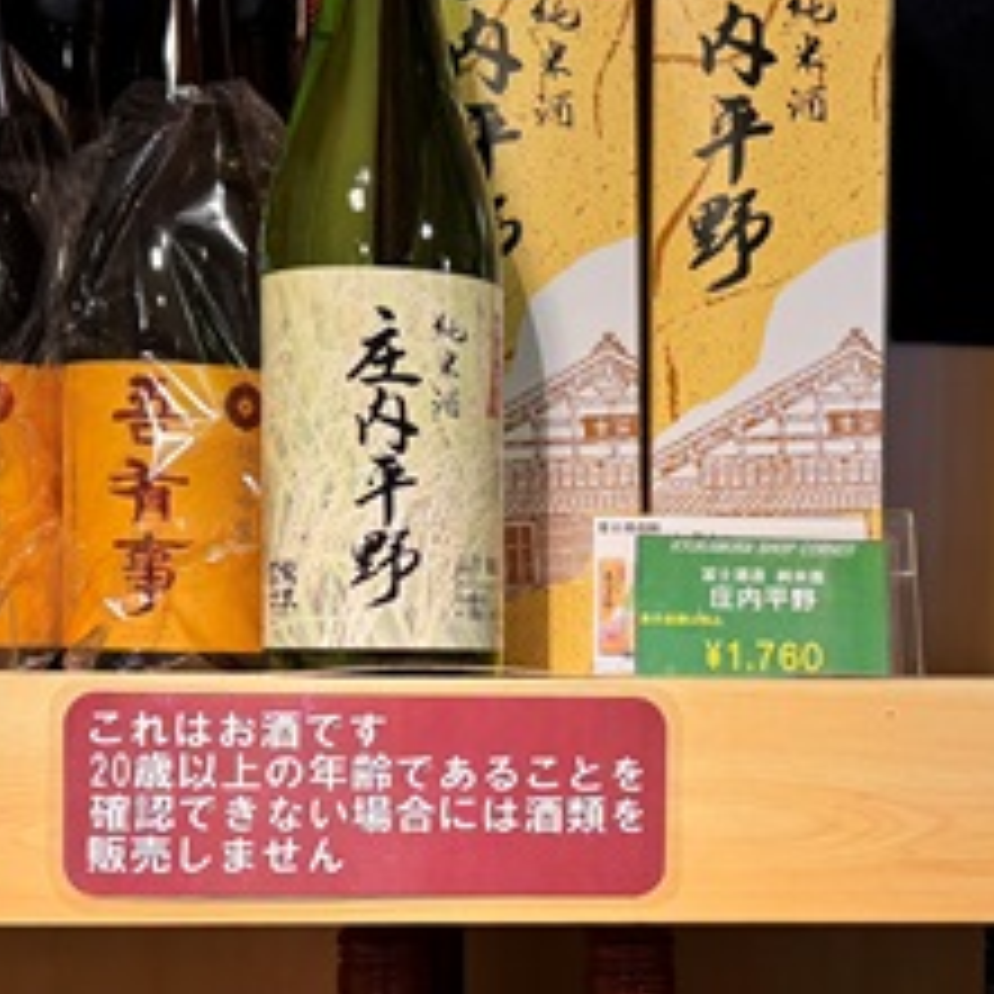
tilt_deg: -4.7
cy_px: 706
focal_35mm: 69
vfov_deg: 24.8
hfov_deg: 24.7
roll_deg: -0.2
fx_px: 2242
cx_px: 756
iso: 125
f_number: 1.78
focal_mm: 6.76
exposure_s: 1/100
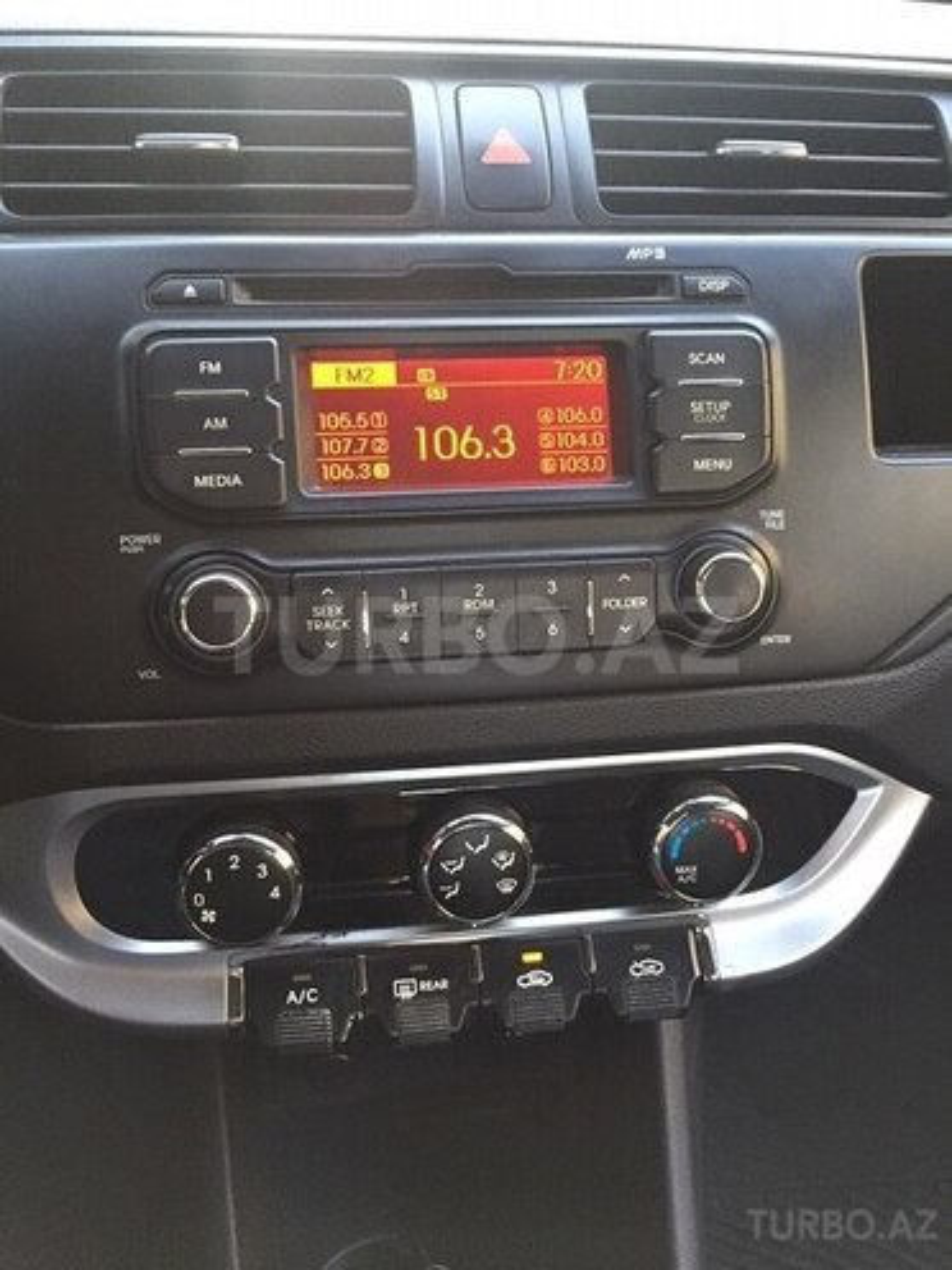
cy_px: 635
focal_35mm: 29
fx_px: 1063
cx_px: 476
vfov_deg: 61.7
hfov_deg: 48.2
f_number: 2.2
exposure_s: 1/33
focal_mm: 4.15
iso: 200
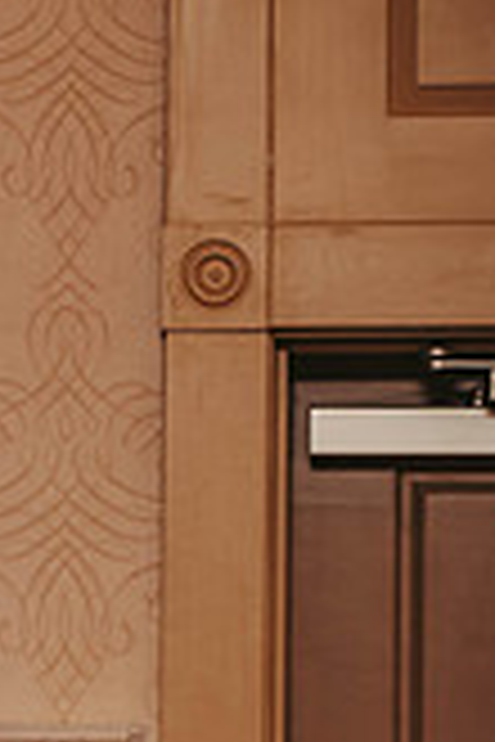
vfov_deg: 6.1
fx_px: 6909
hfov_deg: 4.0
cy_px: 677
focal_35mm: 335
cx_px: -760
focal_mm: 95
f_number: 2.8
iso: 800
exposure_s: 1/60
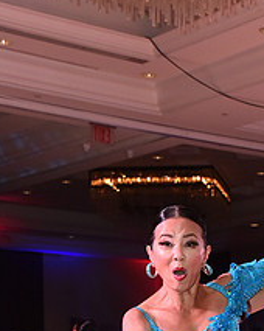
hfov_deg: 11.9
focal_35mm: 128
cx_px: 271
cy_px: 441
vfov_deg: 14.4
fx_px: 1252
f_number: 6.3
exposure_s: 1/320
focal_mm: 50
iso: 2500
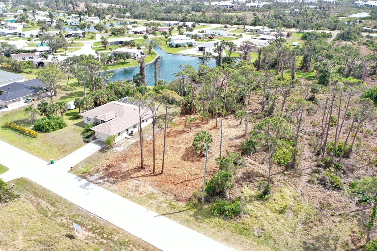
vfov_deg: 46.4
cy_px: 126
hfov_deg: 65.5
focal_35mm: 28
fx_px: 293
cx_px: 188
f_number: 5
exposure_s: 1/200
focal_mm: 10.26
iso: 100
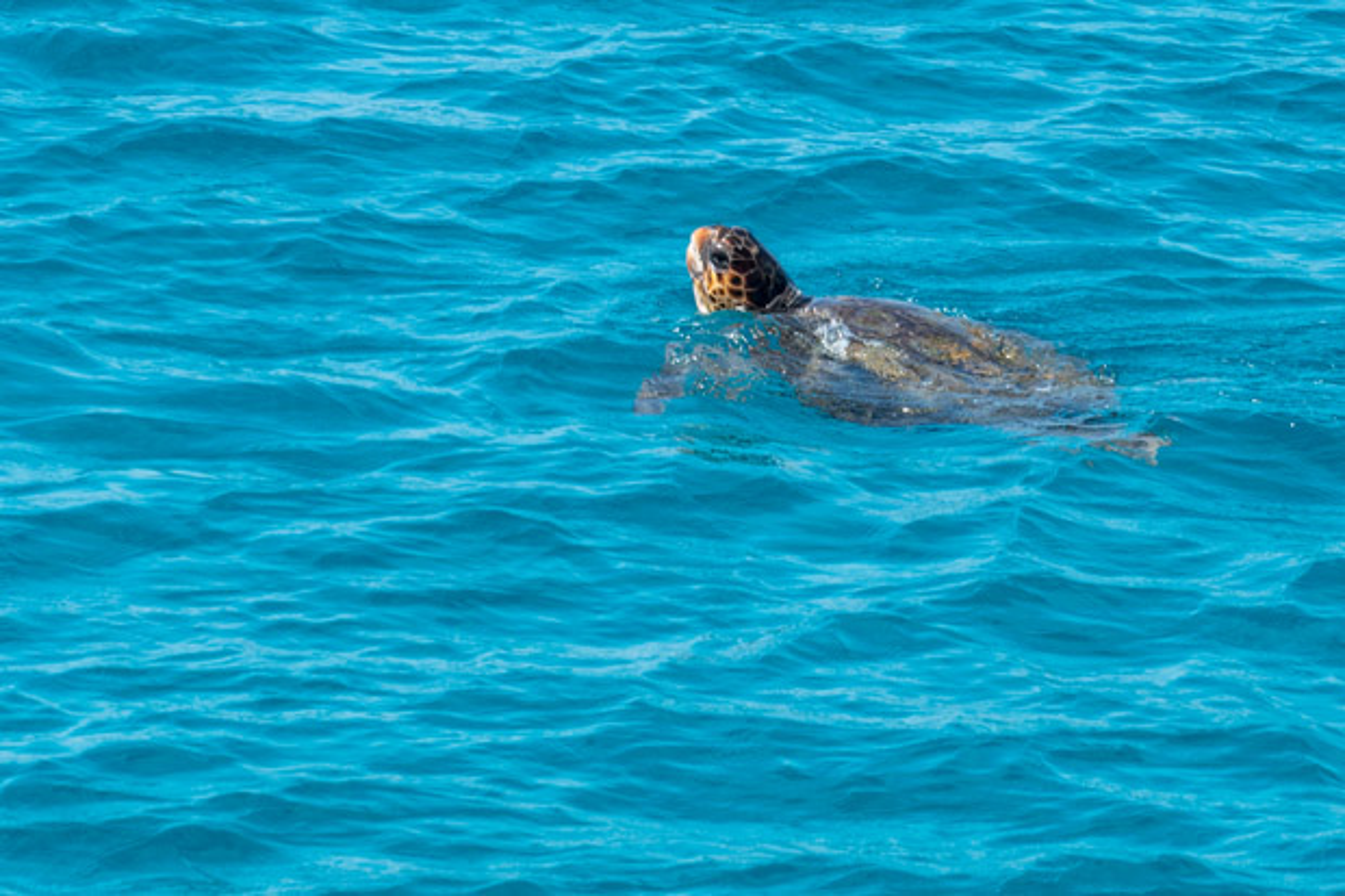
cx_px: 672
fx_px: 7563
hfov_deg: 10.2
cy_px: 448
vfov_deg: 6.8
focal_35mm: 202
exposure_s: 1/250
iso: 100
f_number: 8
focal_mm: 135
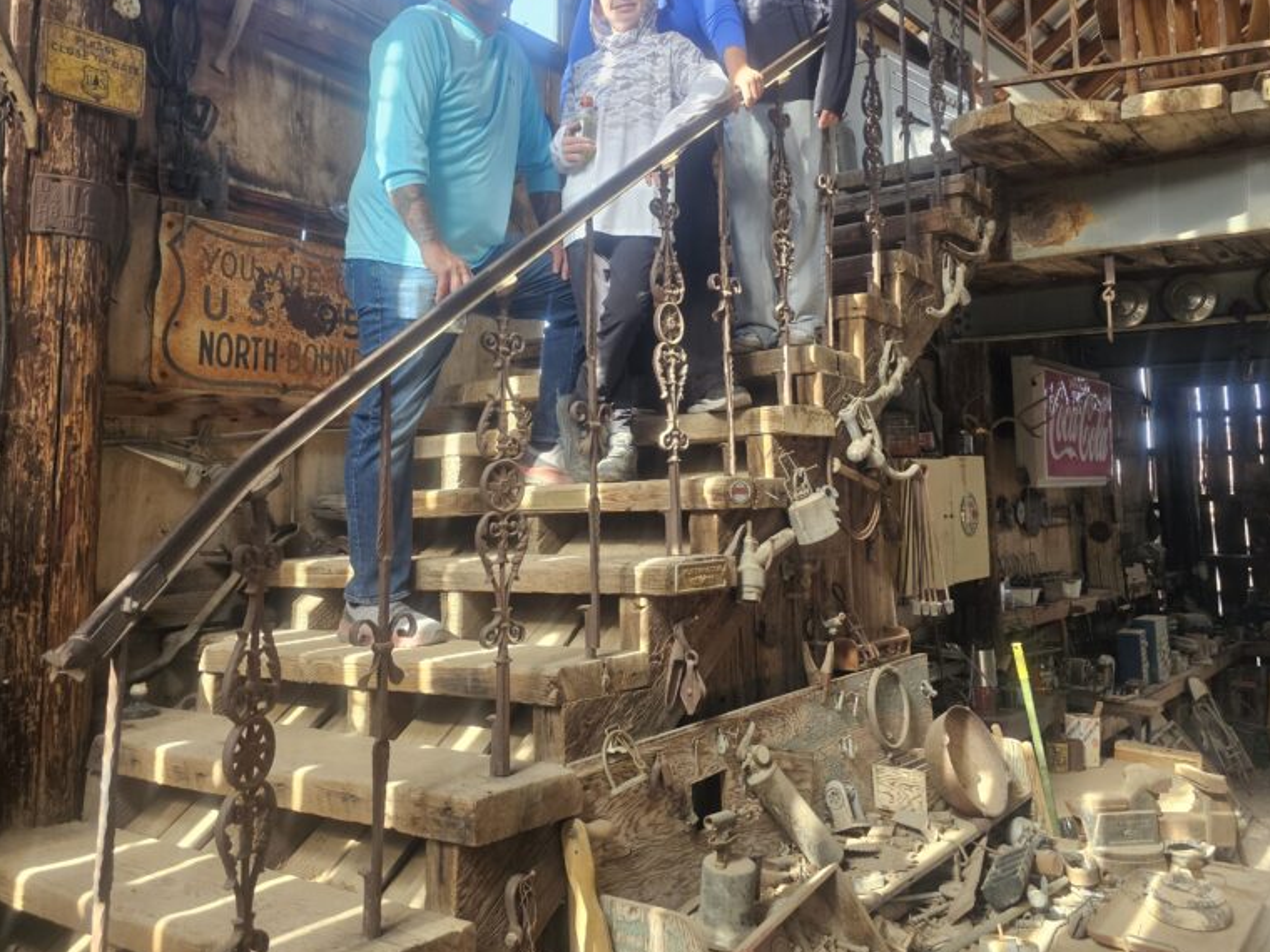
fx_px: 1137
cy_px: 374
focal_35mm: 31
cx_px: 638
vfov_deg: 45.2
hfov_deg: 58.4
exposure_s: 1/180
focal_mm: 6.3
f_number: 1.7
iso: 200
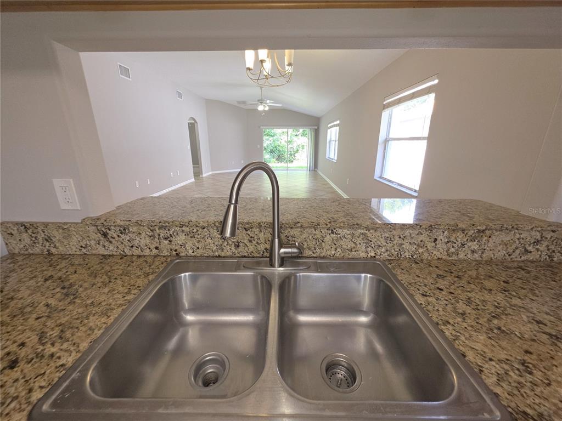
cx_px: 281
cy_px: 210
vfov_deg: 89.9
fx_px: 211
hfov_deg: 106.2
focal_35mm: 13
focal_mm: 2.2
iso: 32
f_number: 1.9
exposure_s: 1/60
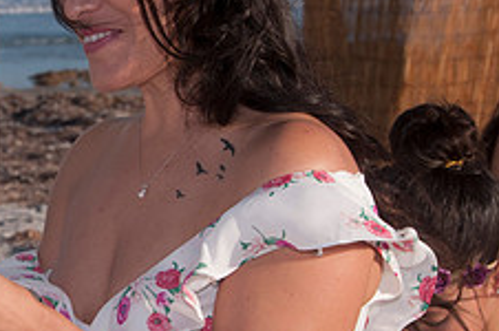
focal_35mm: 216
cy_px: 153
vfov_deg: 6.3
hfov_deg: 9.4
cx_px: -115
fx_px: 2990
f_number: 13
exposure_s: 1/250
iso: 100
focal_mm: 56
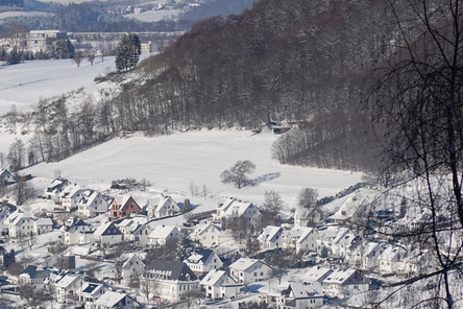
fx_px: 4591
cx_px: 101
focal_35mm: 357
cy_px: 194
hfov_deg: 5.8
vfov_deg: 3.9
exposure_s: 1/1000
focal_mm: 72
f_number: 5.6
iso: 100
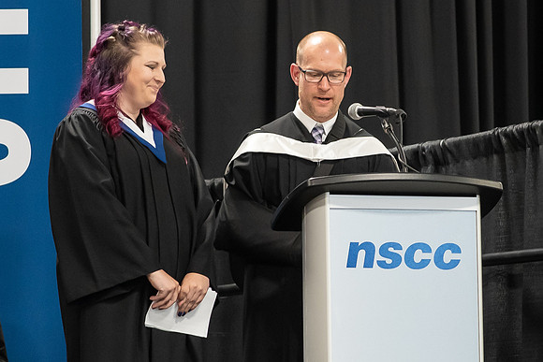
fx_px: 3579
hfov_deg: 8.7
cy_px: 159
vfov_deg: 5.8
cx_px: 303
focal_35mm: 237
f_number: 4
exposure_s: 1/250
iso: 1600
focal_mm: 85
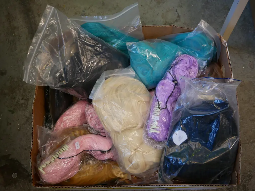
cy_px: 96
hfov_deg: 42.9
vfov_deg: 32.9
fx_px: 324
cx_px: 128
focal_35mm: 44
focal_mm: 22
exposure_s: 1/60
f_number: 4.2
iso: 640
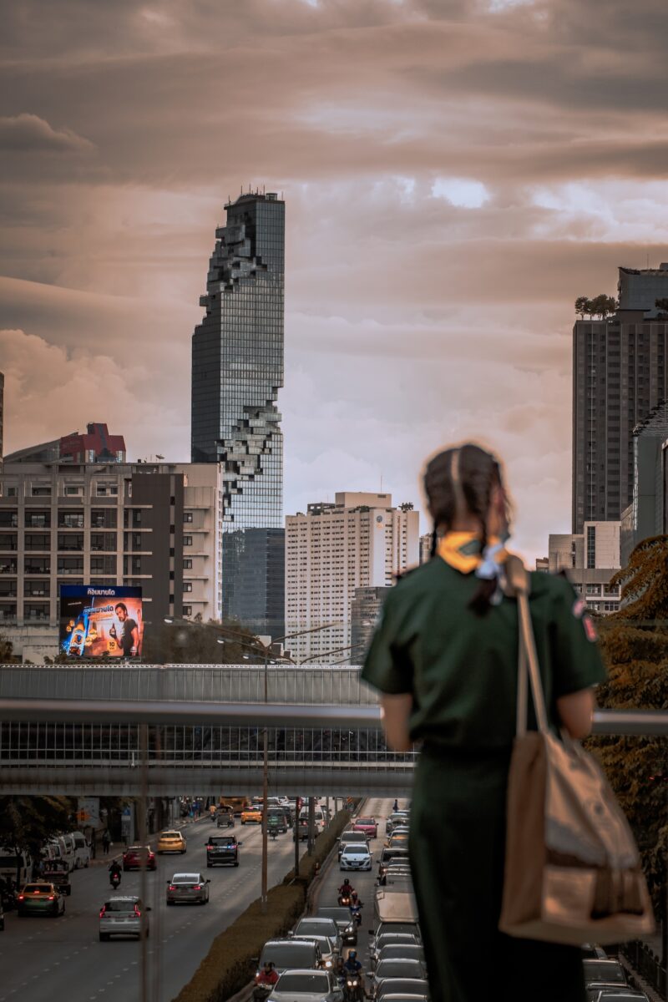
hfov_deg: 9.6
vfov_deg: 14.3
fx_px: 3980
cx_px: 334
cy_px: 501
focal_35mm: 143
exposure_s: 1/125
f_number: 5.4
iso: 250
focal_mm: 95.4
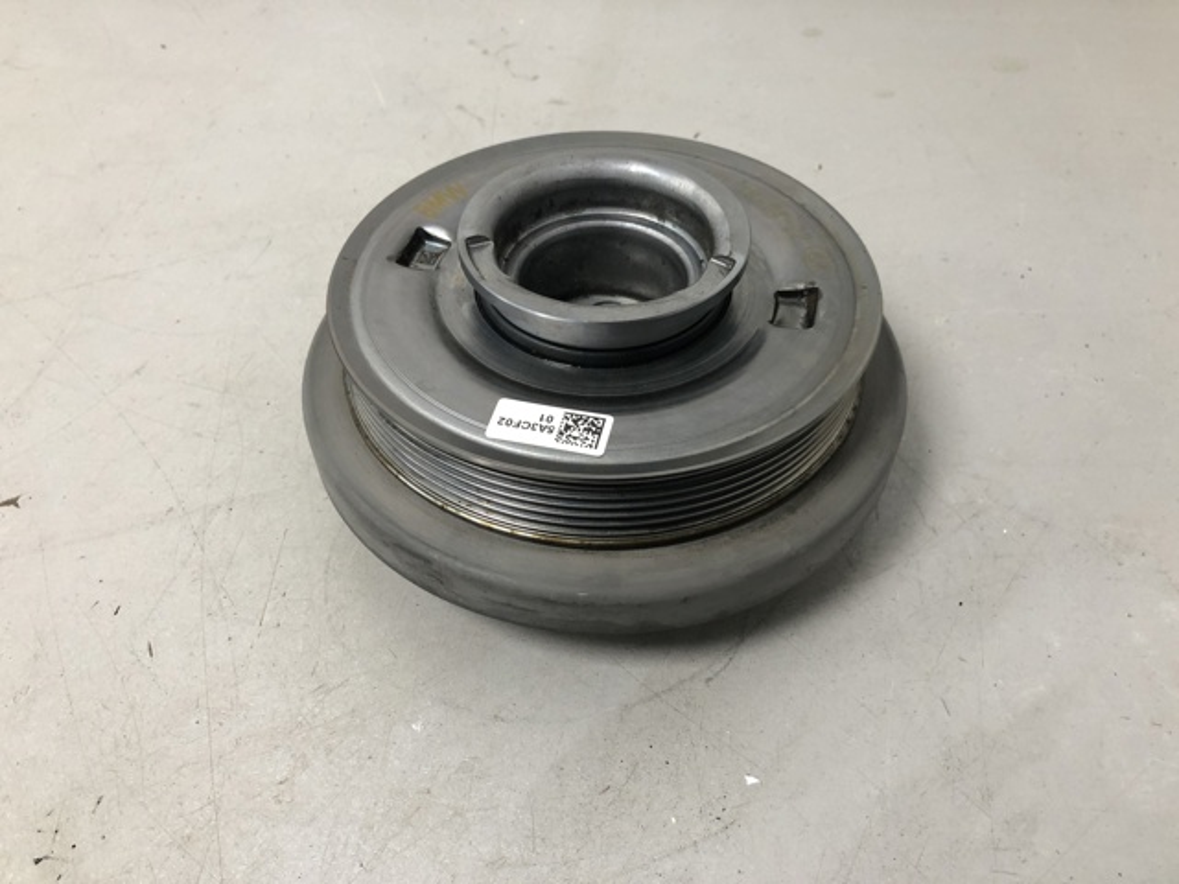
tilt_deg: -48.2
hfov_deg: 63.4
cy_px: 442
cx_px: 590
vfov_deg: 49.7
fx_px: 954
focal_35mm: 28
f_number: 1.8
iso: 40
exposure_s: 1/17
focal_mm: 4
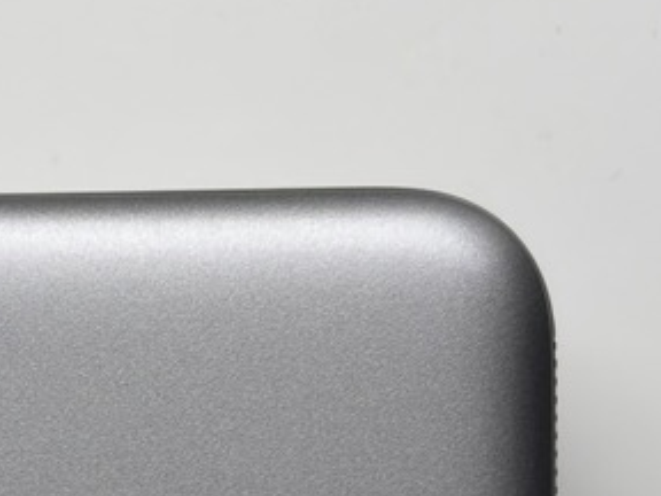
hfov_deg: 9.0
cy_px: 852
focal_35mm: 217
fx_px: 4144
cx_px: -108
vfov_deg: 6.7
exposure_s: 1/111
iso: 40
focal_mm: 5.96
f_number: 1.6
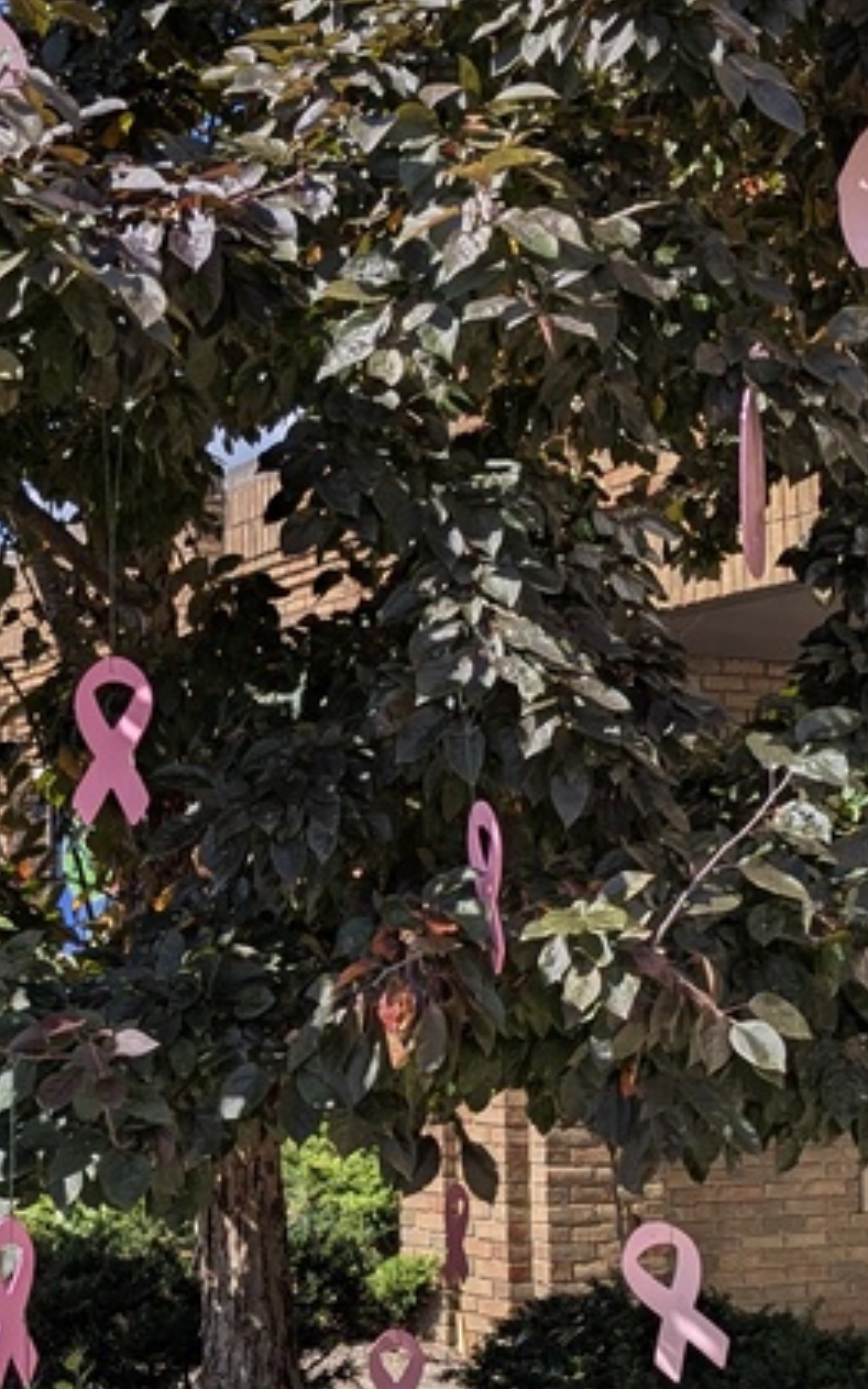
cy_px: 762
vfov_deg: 32.9
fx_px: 2347
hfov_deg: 20.6
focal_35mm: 62
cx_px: 124
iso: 40
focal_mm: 6.81
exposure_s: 1/1529
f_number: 1.85
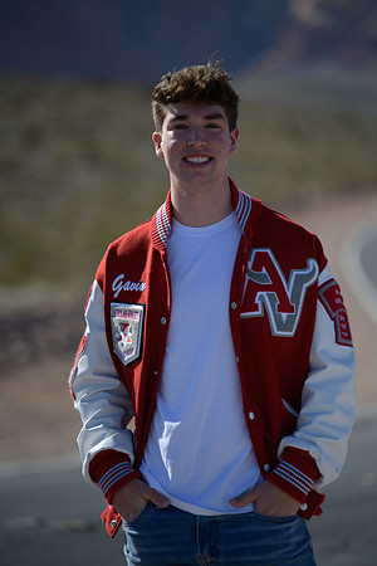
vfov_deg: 12.1
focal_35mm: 170
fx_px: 2670
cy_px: 283
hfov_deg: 8.1
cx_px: 188
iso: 200
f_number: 2.8
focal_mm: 170
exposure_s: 1/5000
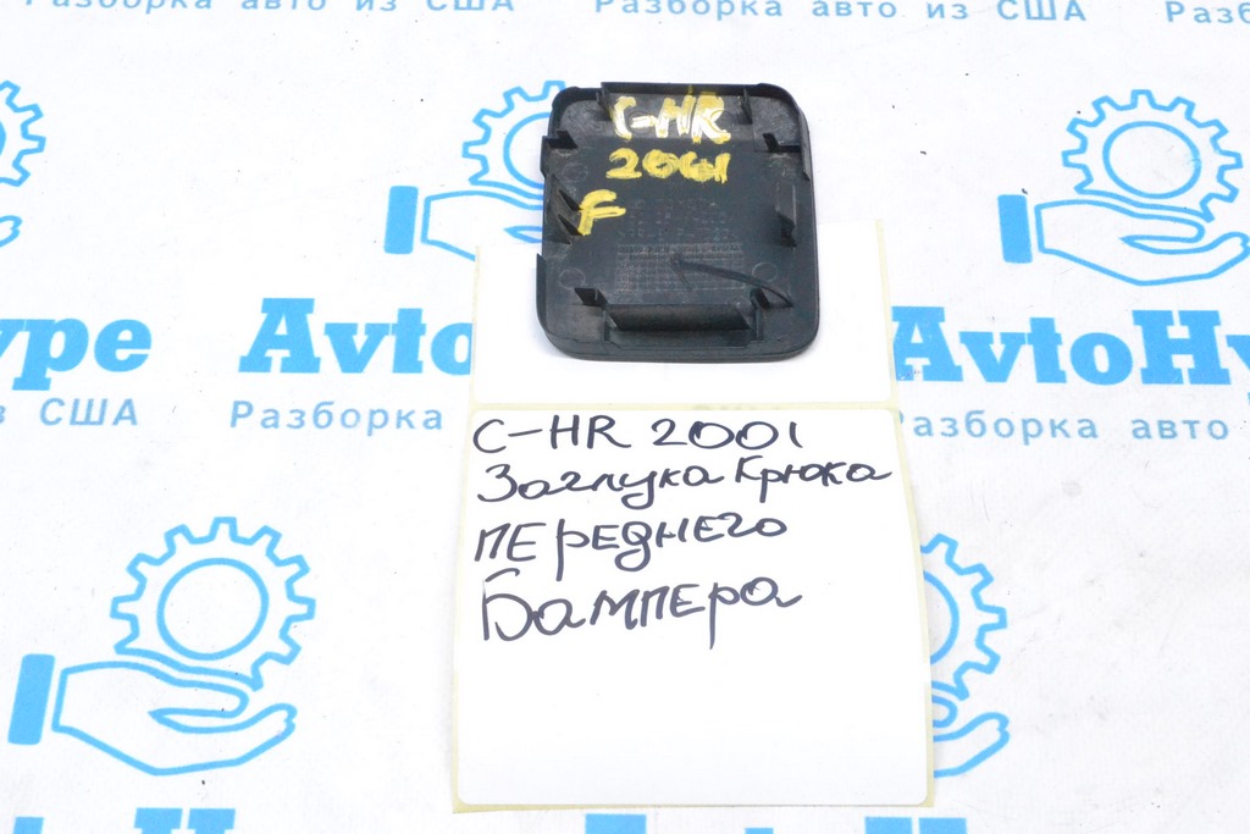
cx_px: 625
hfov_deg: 37.8
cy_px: 417
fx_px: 1823
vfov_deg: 25.8
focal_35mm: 52
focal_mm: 35
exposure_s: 1/100
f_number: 13
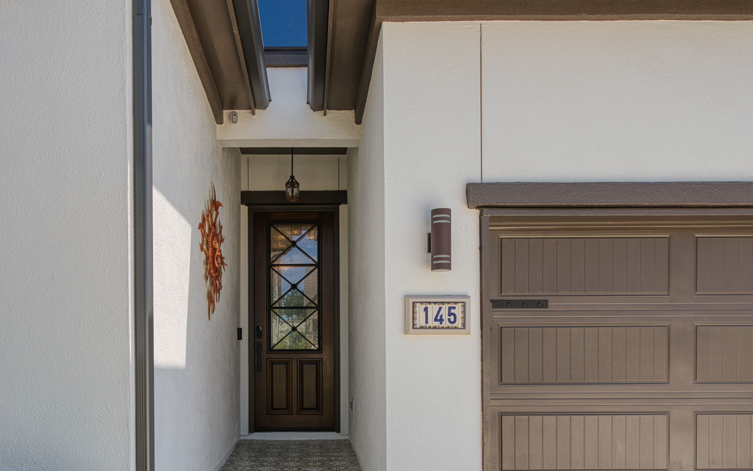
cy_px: 354
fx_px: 534
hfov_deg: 69.7
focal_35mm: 26
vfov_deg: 45.9
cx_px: 302
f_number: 7.1
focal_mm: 16
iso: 100
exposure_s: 1/40
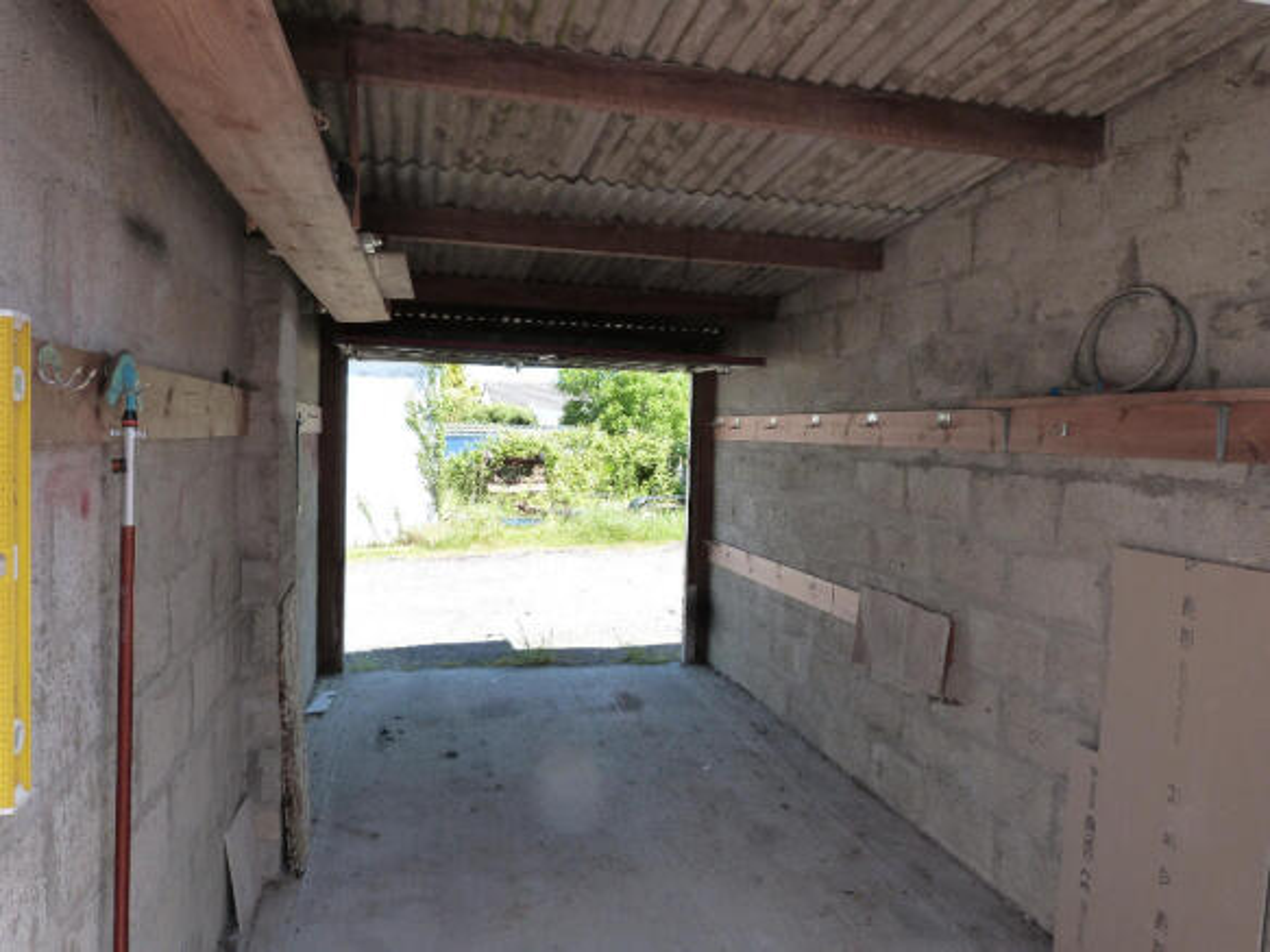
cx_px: 635
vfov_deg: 54.9
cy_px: 476
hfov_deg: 69.4
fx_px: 917
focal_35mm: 25
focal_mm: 4.5
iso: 160
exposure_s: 1/125
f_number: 4
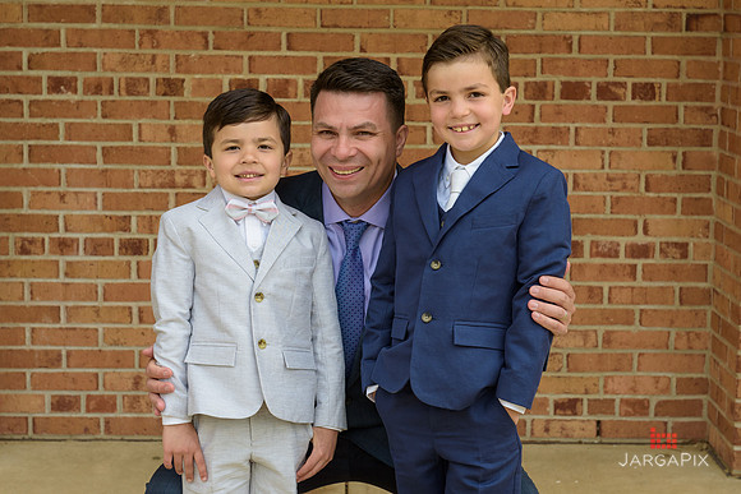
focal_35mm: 75
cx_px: 392
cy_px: 204
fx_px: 1549
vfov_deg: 18.1
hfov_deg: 26.9
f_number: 4
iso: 250
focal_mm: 58
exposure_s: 1/320
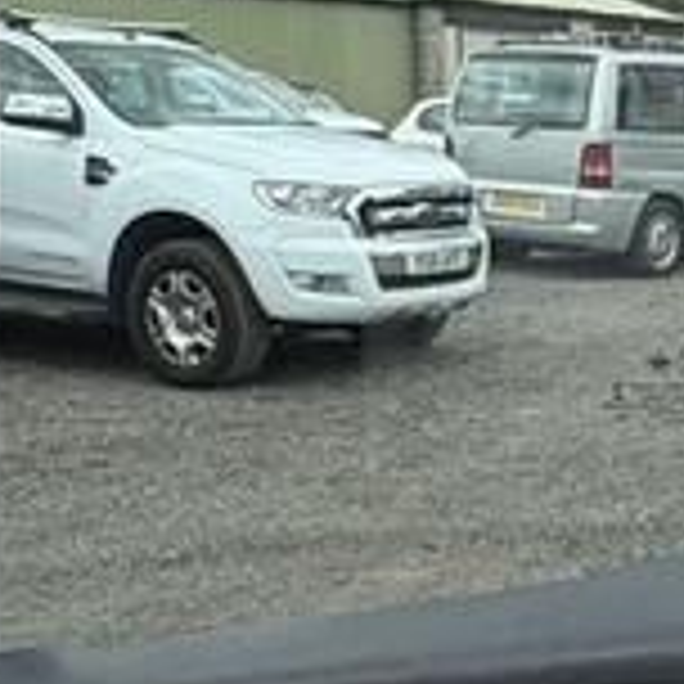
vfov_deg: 23.3
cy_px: 544
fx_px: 1632
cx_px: 792
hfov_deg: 22.1
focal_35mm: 73
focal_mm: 2.22
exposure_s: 1/569
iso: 40
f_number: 2.2
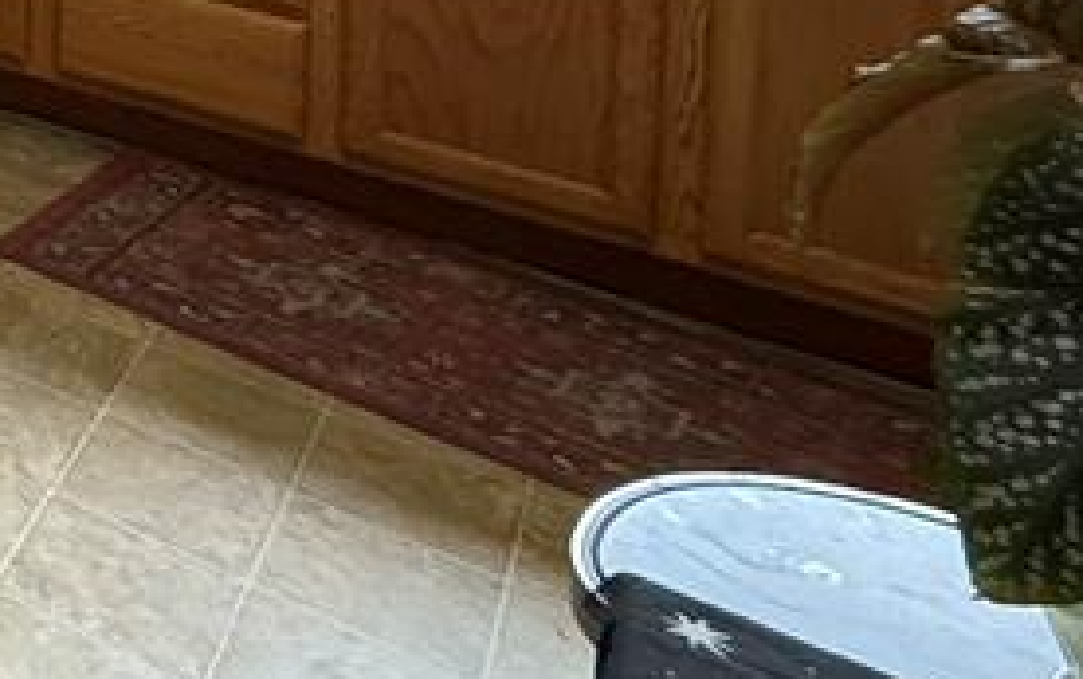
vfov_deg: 18.3
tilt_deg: -2.4
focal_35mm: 55
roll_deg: -0.1
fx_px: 1625
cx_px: -765
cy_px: -557
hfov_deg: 23.5
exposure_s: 1/120
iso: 500
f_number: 2.2
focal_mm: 2.22
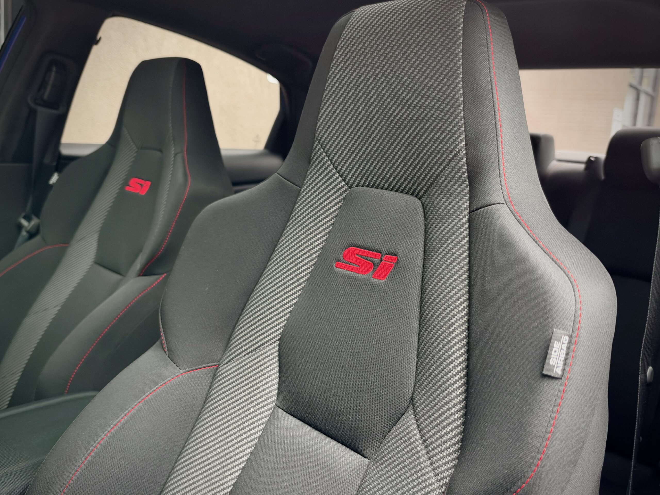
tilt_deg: -9.2
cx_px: 330
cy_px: 248
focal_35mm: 30
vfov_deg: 46.8
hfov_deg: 60.0
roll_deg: -4.2
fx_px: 572
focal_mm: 6.93
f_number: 1.48
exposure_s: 1/60
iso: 500
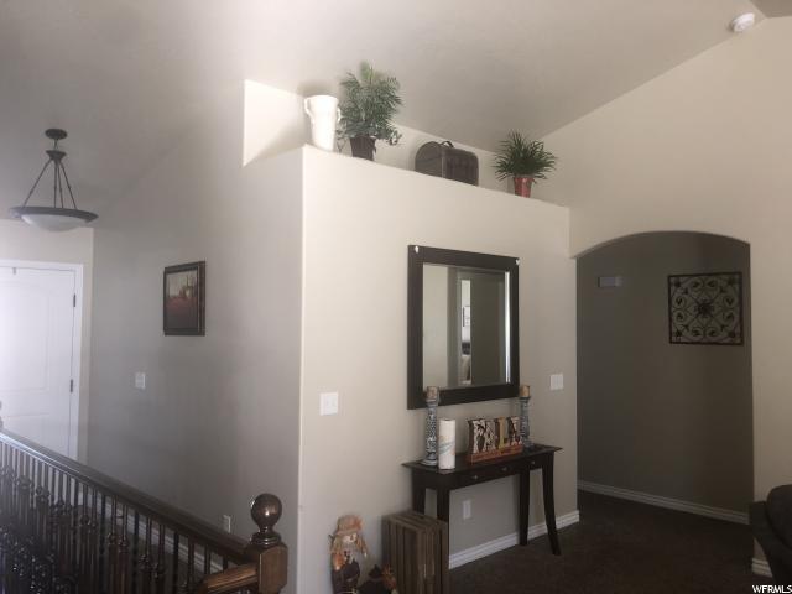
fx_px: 641
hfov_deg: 63.4
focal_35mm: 28
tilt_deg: +1.9
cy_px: 297
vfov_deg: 49.7
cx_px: 396
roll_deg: +0.5
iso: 25
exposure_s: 1/16
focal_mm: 4
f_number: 1.8
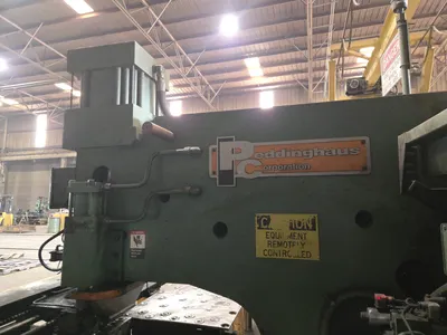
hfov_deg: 73.9
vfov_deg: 58.9
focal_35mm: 23
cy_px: 168
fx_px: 297
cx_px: 224
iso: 1600
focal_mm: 5.4
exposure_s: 1/60
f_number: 1.8
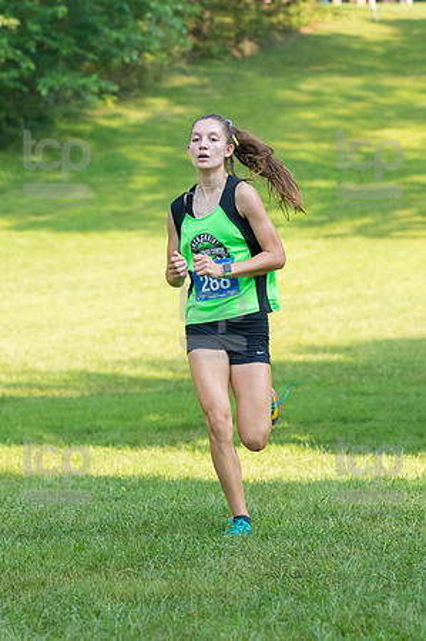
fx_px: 3594
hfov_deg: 6.8
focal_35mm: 202
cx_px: 213
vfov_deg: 10.2
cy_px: 320
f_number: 5
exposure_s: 1/1600
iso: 2000
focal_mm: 135
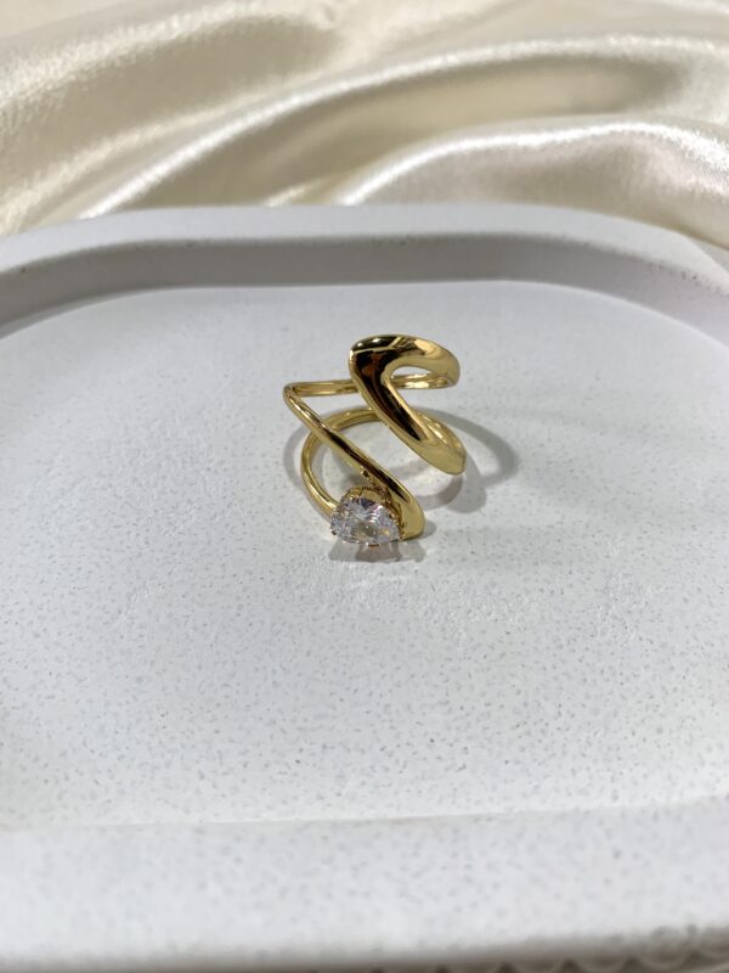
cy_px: 486
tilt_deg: -51.3
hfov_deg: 53.1
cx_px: 364
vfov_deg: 67.3
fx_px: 730
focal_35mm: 26
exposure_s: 1/100
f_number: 1.8
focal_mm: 4.25
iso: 80
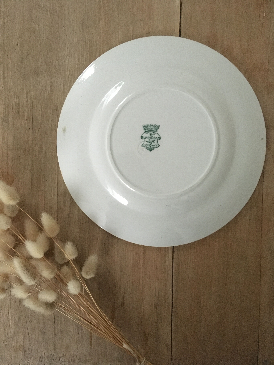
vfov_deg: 61.7
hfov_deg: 48.2
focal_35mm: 29
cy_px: 182
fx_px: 306
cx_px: 137
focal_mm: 4.15
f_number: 2.2
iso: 320
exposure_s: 1/17
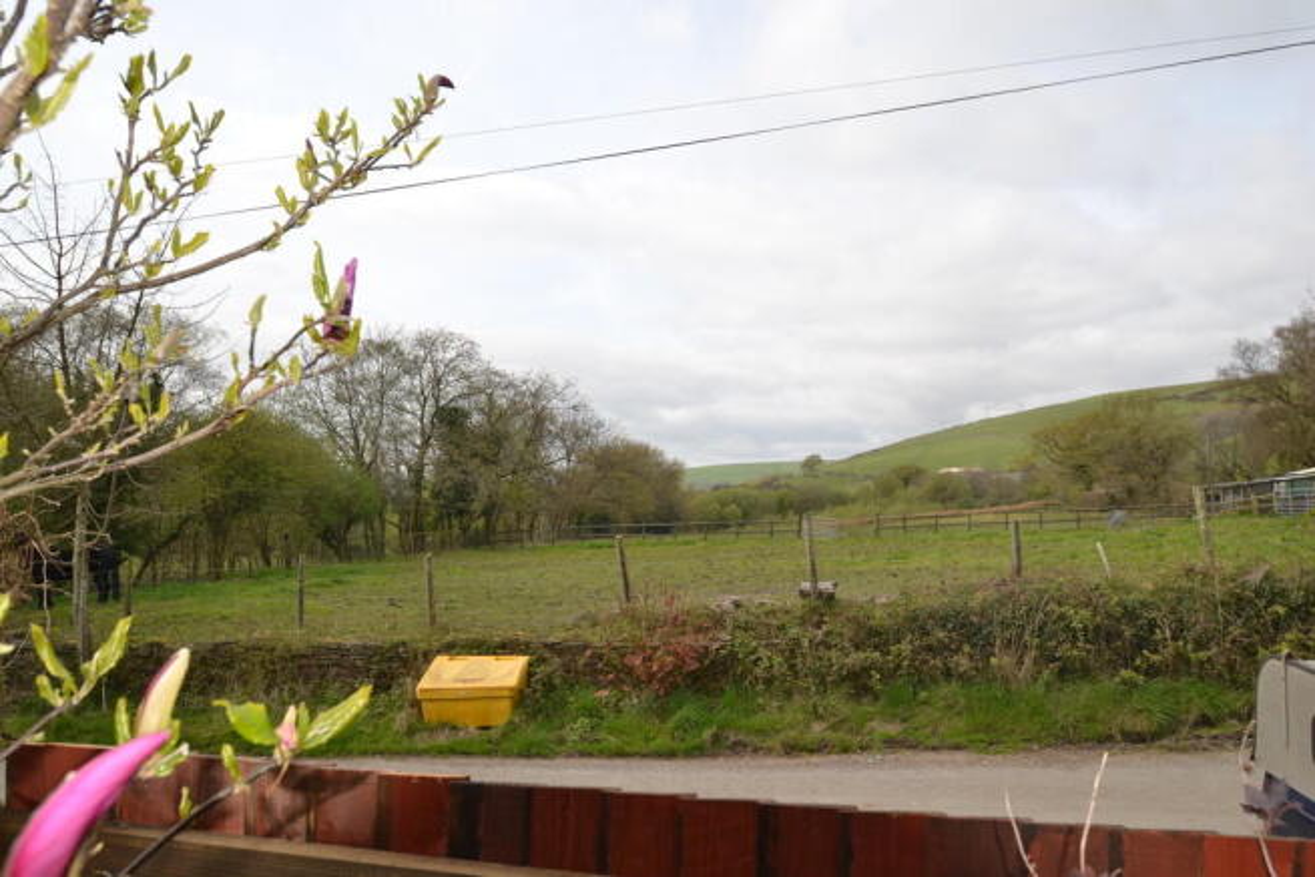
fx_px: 822
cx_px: 658
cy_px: 438
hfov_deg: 77.3
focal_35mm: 22
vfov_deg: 56.2
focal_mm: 15
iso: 100
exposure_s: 1/200
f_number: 6.3
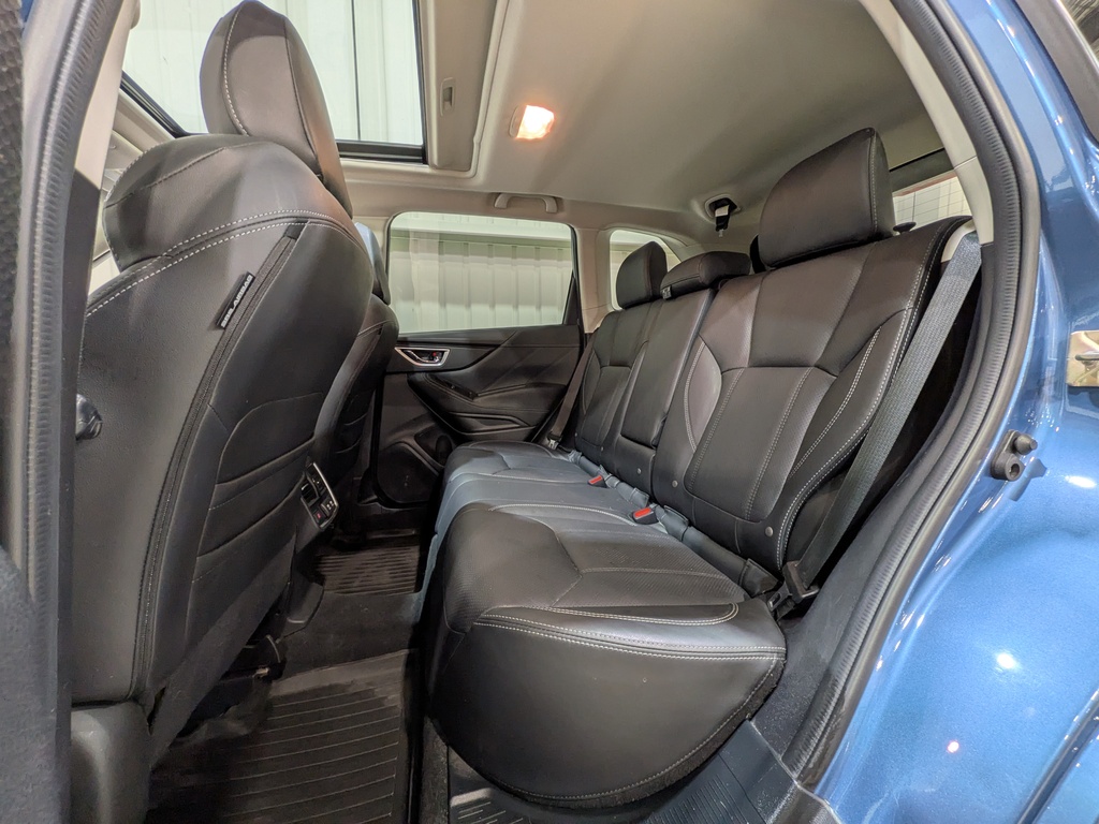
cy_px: 412
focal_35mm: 14
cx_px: 550
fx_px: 444
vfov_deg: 85.7
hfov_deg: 102.1
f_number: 2.2
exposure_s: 1/30
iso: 86
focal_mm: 1.83
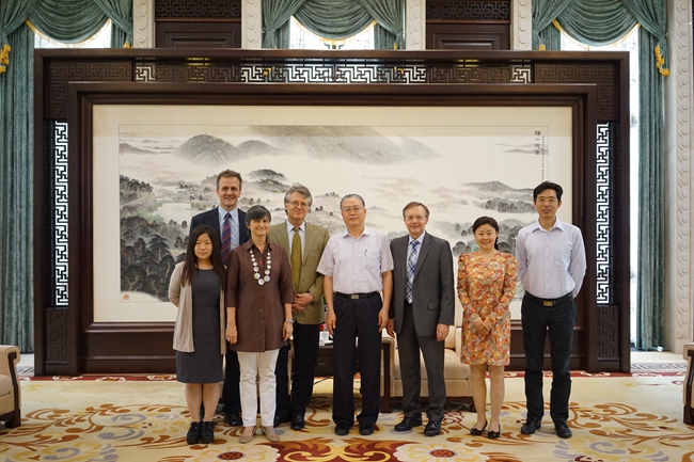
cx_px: 347
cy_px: 231
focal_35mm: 35
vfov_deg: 37.8
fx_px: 675
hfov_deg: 54.4
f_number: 2.8
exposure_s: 1/125
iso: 1600
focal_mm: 35
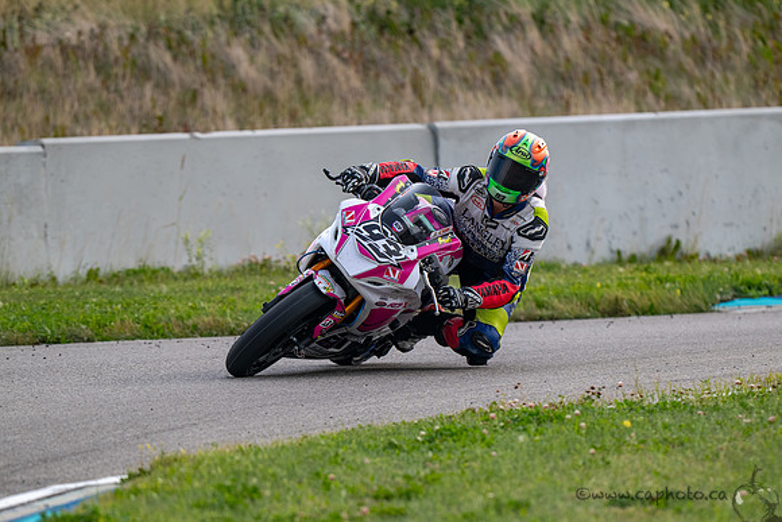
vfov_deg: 1.8
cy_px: 311
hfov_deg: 2.7
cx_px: 498
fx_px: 16604
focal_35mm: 764
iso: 400
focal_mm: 600
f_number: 6.3
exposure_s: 1/1250
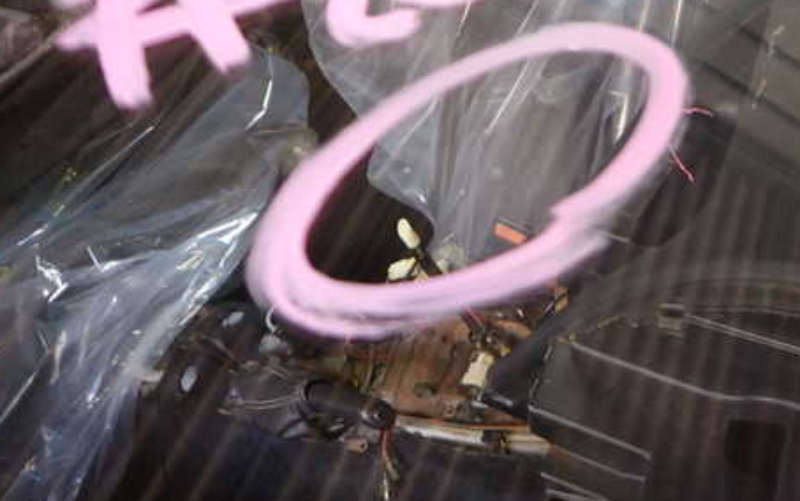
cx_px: 506
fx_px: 763
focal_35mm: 35
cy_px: 162
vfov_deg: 35.9
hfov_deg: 54.6
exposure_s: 1/50
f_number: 2
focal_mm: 4.5
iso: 200
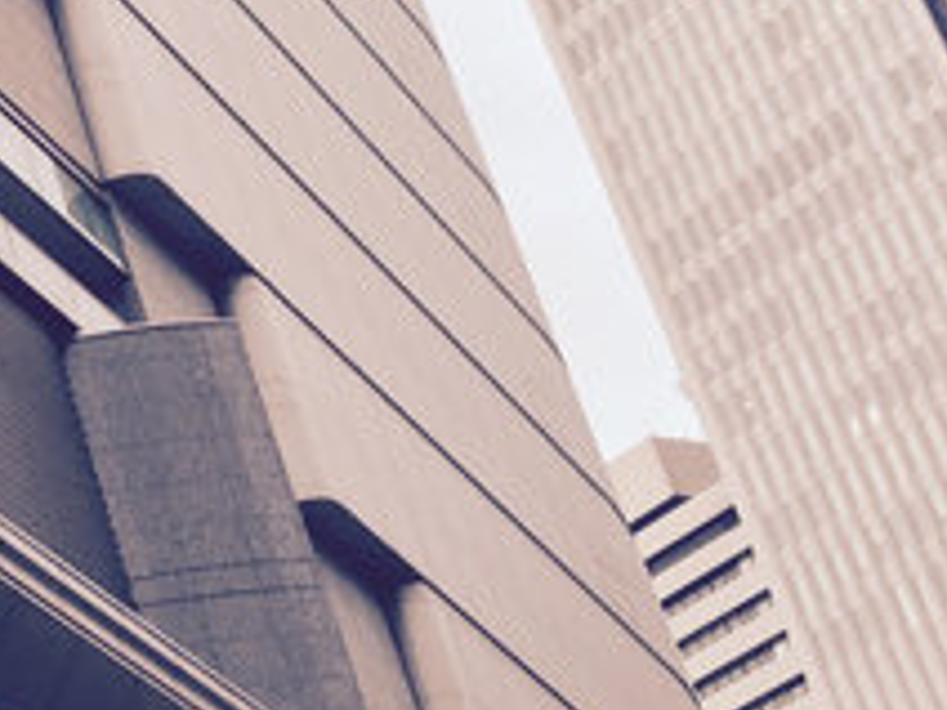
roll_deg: +3.2
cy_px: 51
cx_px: -813
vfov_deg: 12.0
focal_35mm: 123
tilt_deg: +36.6
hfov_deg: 14.0
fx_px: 3365
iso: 32
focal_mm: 4.15
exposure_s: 1/183
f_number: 2.2
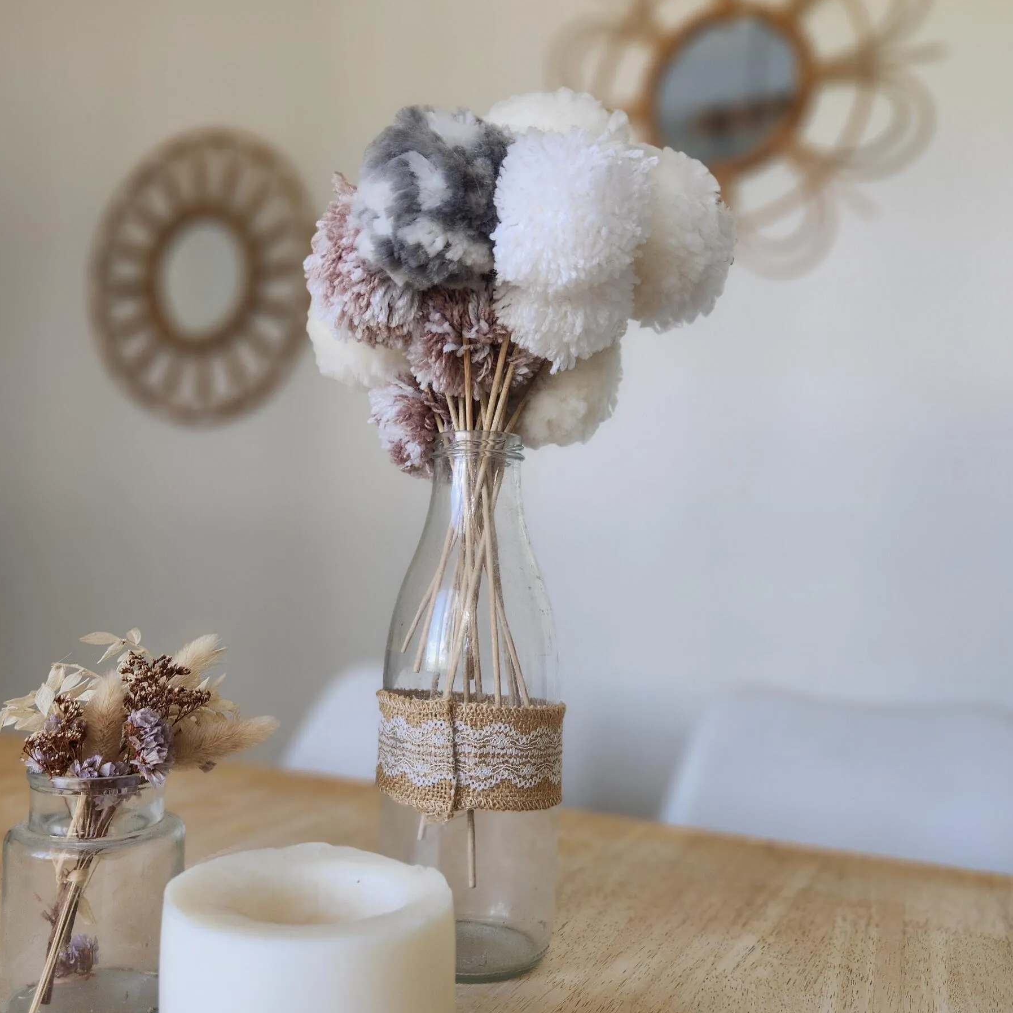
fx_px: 960
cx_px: 475
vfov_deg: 55.5
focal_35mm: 29
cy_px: 566
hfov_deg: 55.6
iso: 64
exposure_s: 1/100
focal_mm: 5.4
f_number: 1.8
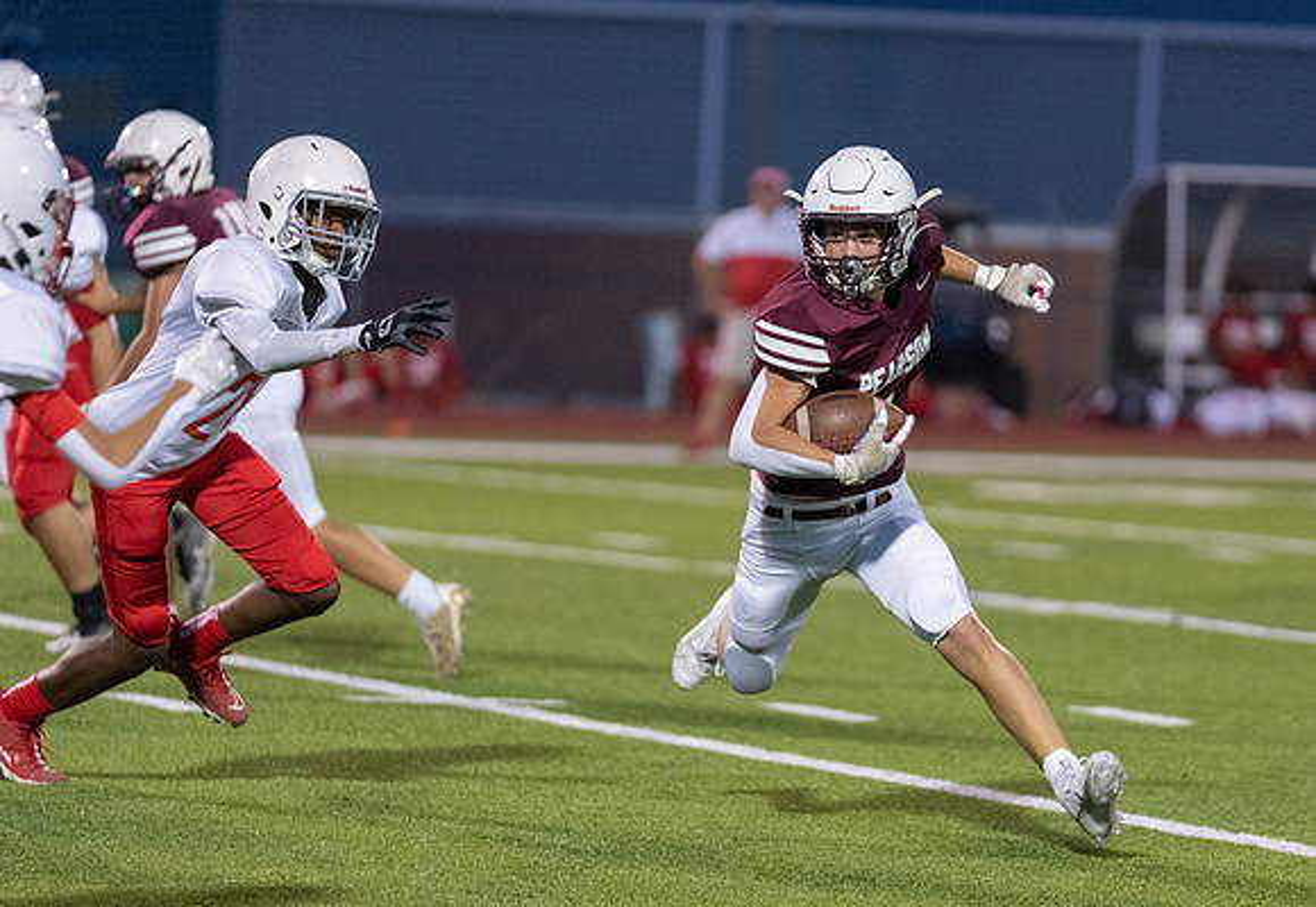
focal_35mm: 248
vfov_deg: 5.7
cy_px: 524
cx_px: 790
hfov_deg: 8.2
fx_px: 9168
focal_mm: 200
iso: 5000
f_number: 2.8
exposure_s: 1/1250
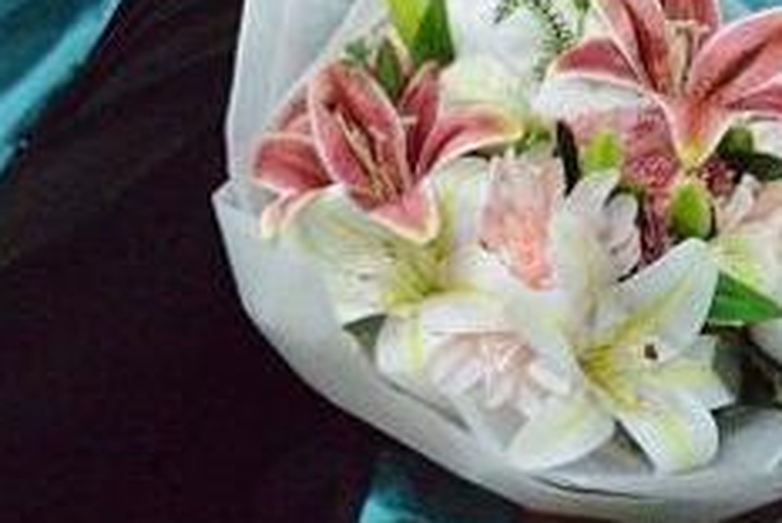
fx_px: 9330
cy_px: -134
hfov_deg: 4.8
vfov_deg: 3.2
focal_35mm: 429
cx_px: 265
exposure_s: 1/2000
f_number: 2.8
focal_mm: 130
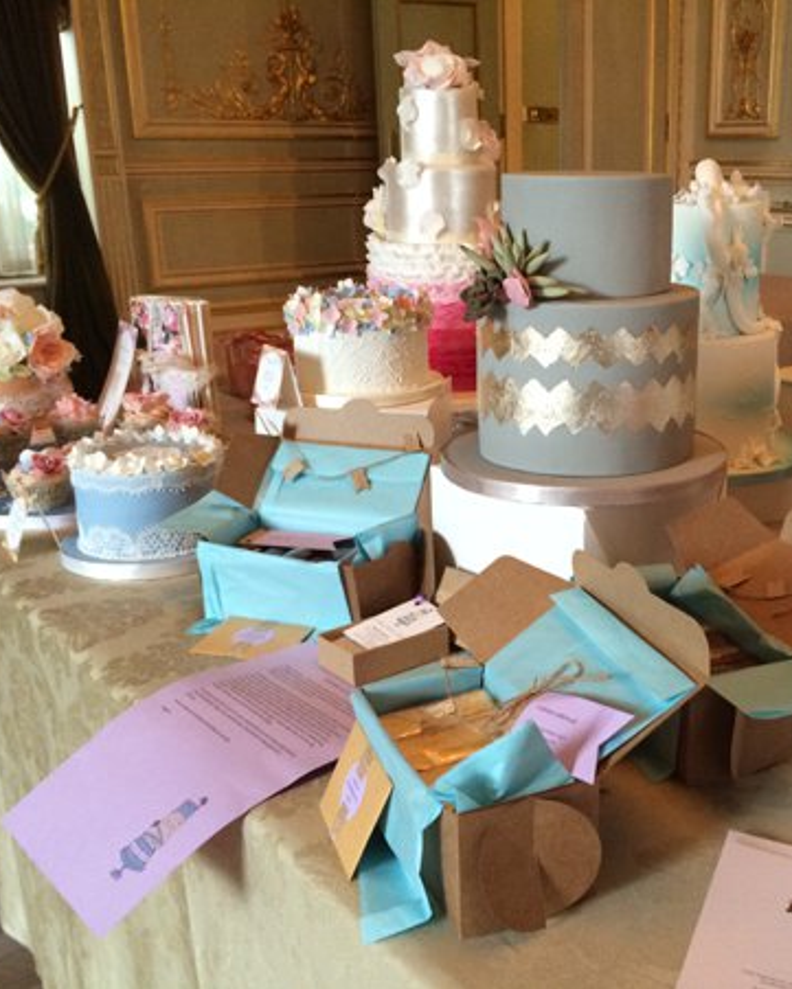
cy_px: 496
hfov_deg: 38.5
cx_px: 561
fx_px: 1113
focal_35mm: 38
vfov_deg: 47.9
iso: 250
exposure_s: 1/33
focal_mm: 4.15
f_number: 2.2
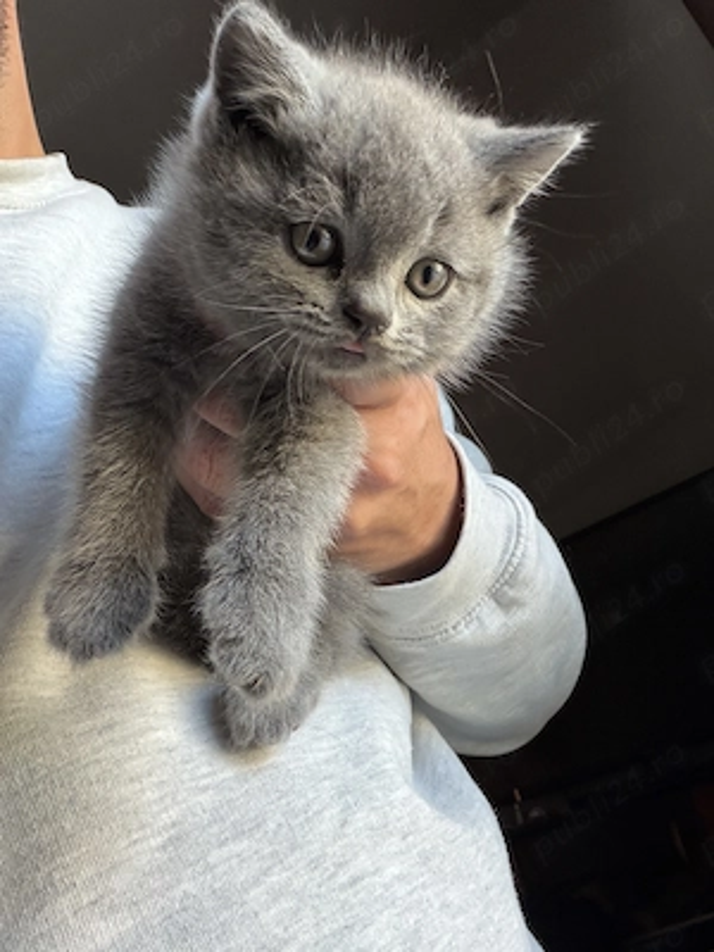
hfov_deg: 46.8
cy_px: 476
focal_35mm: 30
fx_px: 825
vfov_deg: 60.0
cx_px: 357
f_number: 1.9
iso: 160
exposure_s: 1/60
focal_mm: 2.71
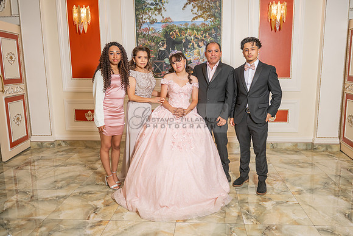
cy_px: 114
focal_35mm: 29
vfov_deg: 44.5
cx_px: 187
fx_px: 288
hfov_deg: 63.0
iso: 320
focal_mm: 27
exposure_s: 1/200
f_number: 2.8
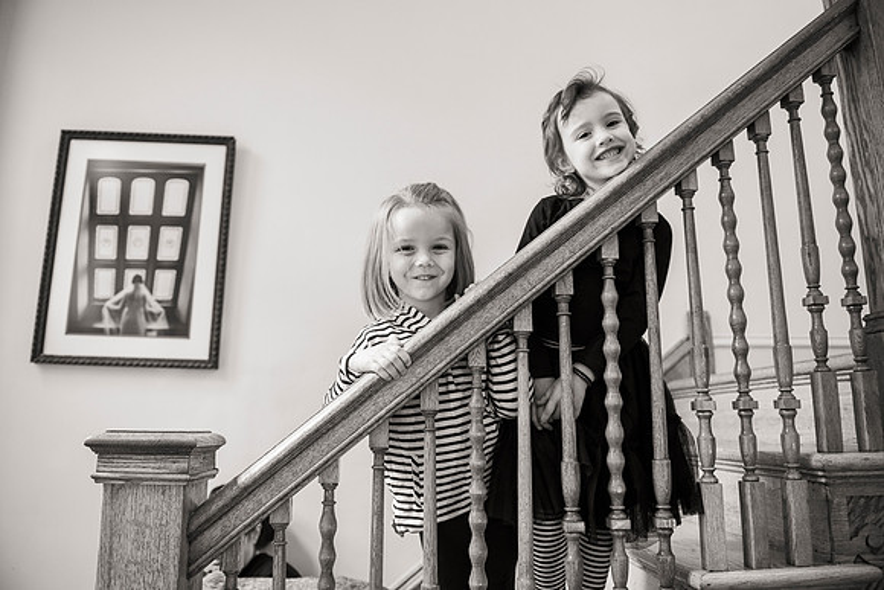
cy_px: 295
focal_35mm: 25
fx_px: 615
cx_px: 431
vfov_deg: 51.2
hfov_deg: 71.4
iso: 1000
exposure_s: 1/60
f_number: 2.8
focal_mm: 24
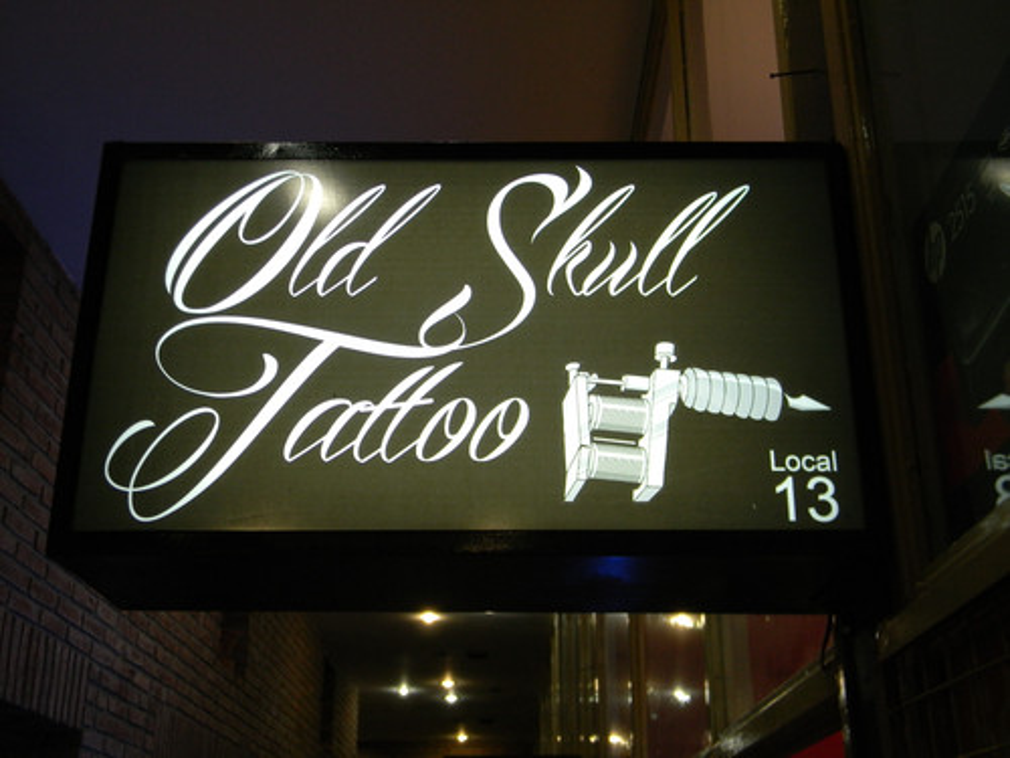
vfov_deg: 35.1
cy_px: 379
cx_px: 505
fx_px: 1196
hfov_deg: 45.8
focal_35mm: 41
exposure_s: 1/30
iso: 167
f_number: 3.8
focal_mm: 7.3
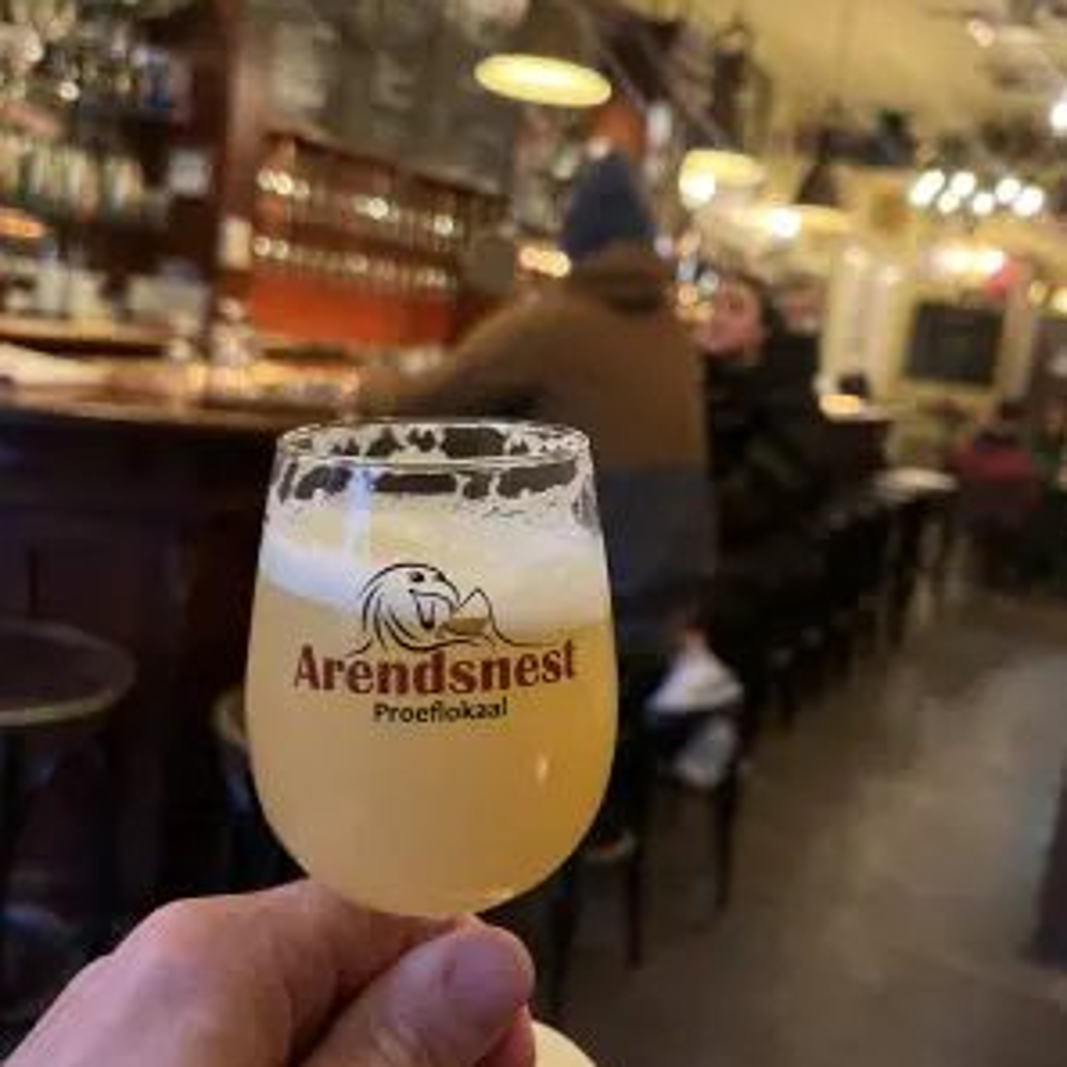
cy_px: 481
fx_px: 1081
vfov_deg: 52.4
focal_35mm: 31
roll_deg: -7.3
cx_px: 535
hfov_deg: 52.5
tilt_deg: -9.7
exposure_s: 1/33
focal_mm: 5.1
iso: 500
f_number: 1.6
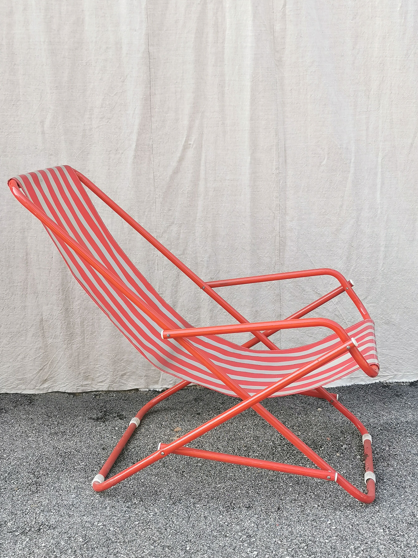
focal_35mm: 45
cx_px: 205
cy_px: 282
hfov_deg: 32.2
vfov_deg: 42.1
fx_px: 725
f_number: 1.8
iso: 50
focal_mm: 5.58
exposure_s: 1/333
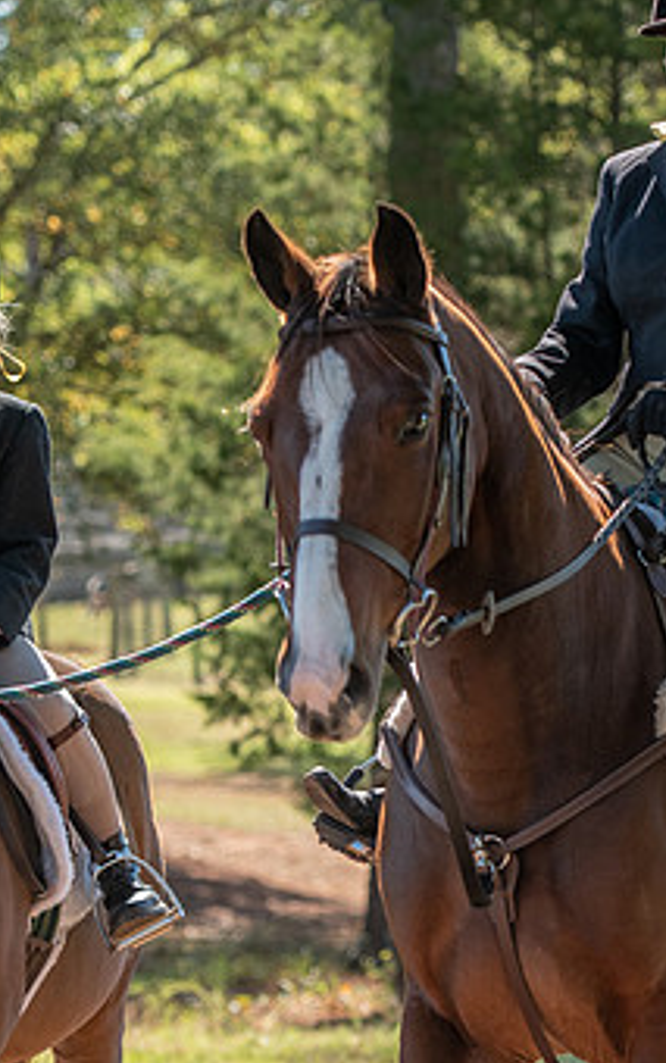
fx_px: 7103
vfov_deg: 8.6
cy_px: 629
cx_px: 559
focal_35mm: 245
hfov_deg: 5.4
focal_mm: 90
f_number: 4
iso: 280
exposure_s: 1/320
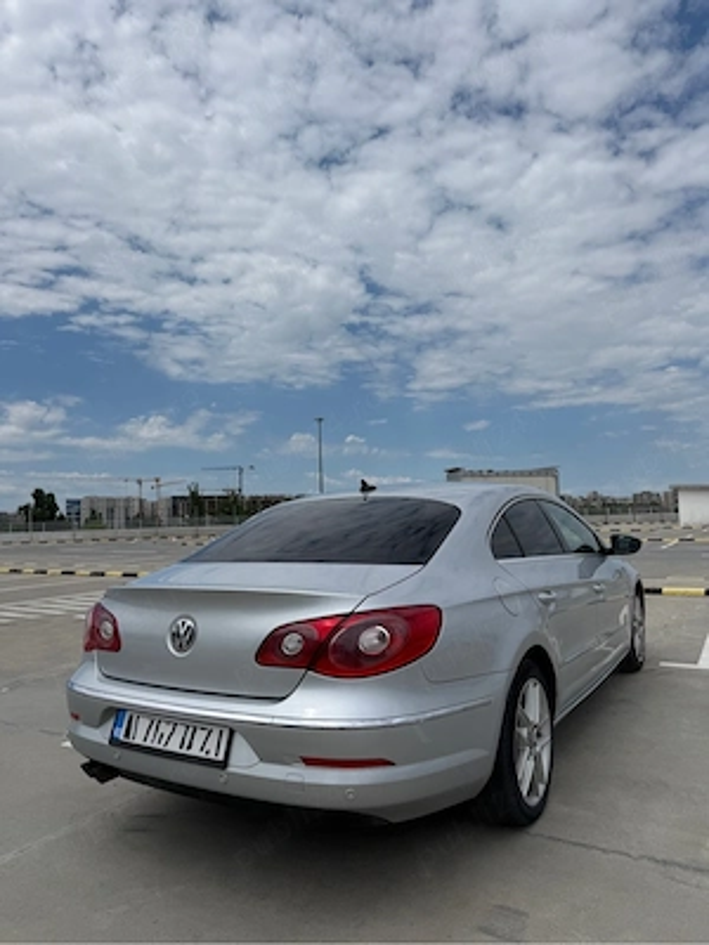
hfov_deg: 56.8
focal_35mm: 24
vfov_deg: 71.6
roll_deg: +0.6
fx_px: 655
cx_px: 354
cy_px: 472
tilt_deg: +4.2
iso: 80
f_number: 1.78
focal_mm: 6.76
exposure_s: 1/14286
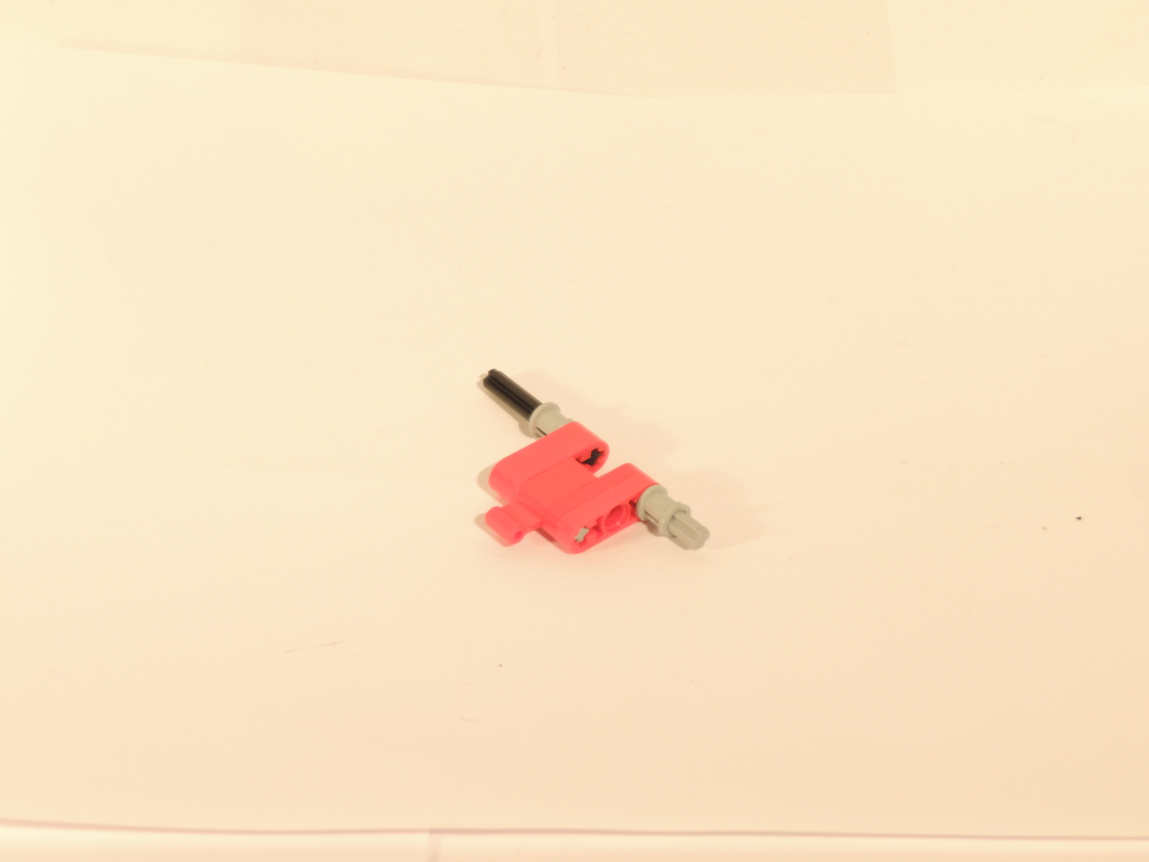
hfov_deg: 12.7
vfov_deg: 9.6
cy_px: 431
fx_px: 5145
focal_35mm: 155
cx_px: 574
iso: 100
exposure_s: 1/2.5
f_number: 6.2
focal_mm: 27.6
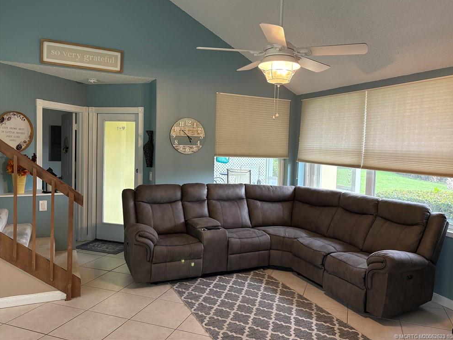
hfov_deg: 65.3
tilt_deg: -2.5
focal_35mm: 27
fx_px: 353
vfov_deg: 51.4
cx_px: 234
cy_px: 164
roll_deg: -1.4
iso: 250
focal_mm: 5.96
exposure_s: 1/60
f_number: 1.6
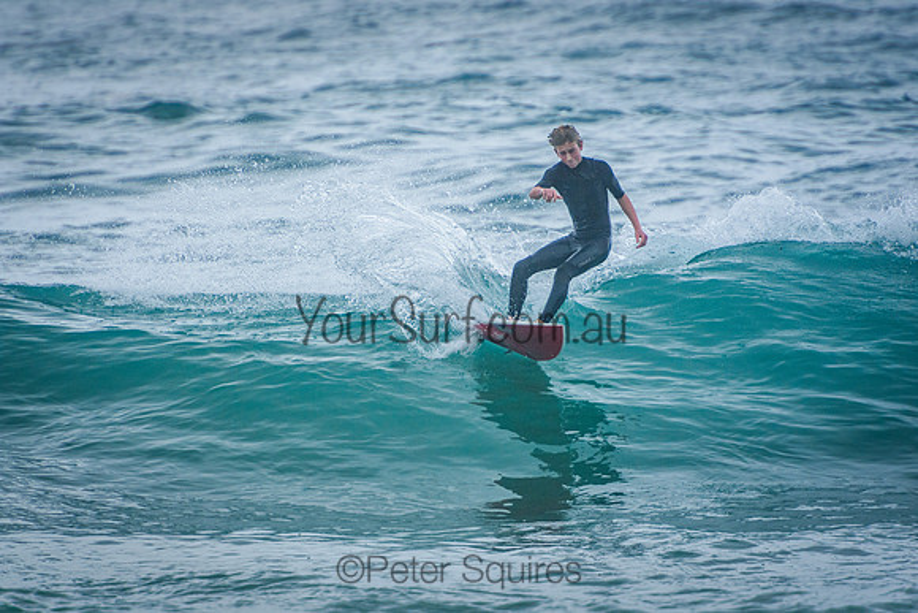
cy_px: 306
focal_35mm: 600
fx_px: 15303
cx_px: 459
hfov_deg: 3.4
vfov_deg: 2.3
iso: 640
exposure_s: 1/2000
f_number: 5.6
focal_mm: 400
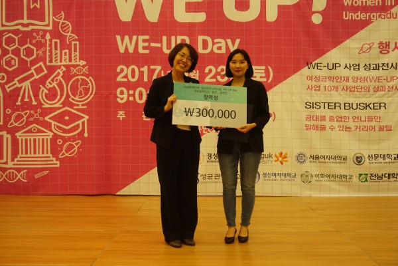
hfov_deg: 51.3
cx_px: 199
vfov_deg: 35.5
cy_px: 133
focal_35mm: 38
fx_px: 415
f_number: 4.5
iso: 1000
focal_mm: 25
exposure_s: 1/60
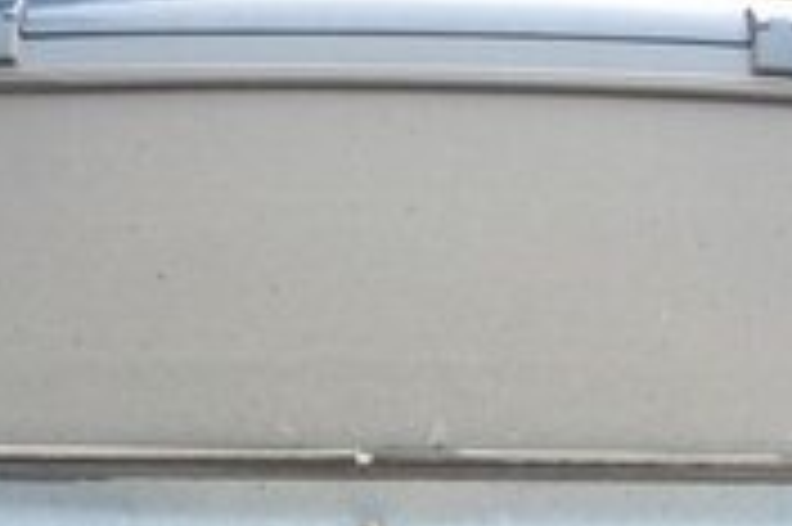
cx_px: 382
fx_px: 1868
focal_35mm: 85
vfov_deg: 15.3
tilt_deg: -15.5
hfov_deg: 23.9
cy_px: 674
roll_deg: -1.0
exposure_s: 1/100
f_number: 2.2
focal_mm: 4.15
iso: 40
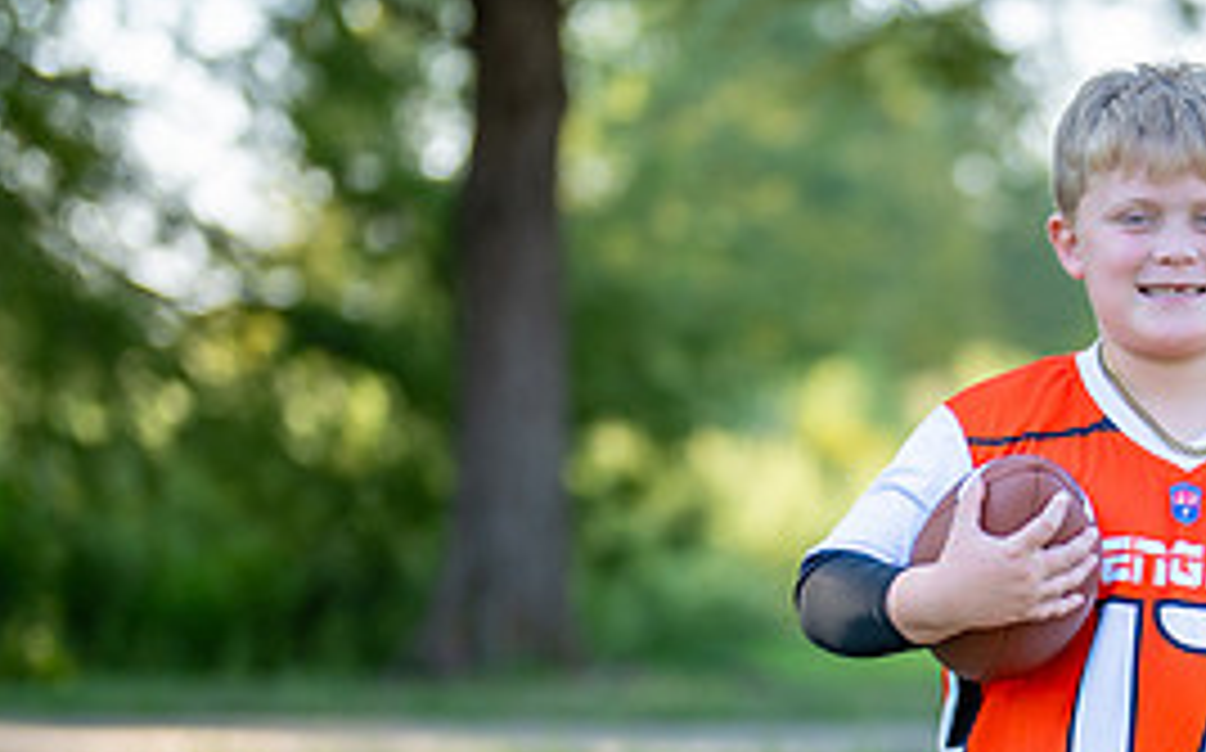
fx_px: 4630
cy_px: 722
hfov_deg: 14.6
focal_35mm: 141
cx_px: 1152
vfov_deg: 9.2
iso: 100
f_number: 1.2
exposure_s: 1/1250
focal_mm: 50
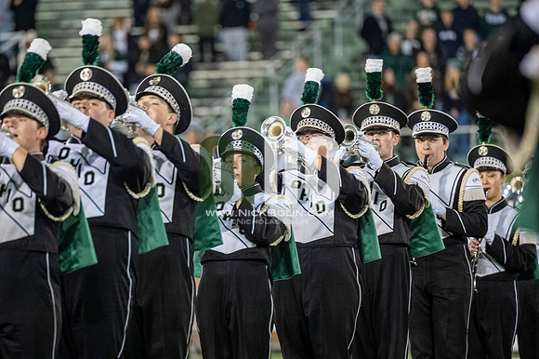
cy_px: 180
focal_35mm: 300
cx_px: 270
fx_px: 4489
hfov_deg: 6.9
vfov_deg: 4.6
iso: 1250
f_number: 2.8
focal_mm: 200
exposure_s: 1/500
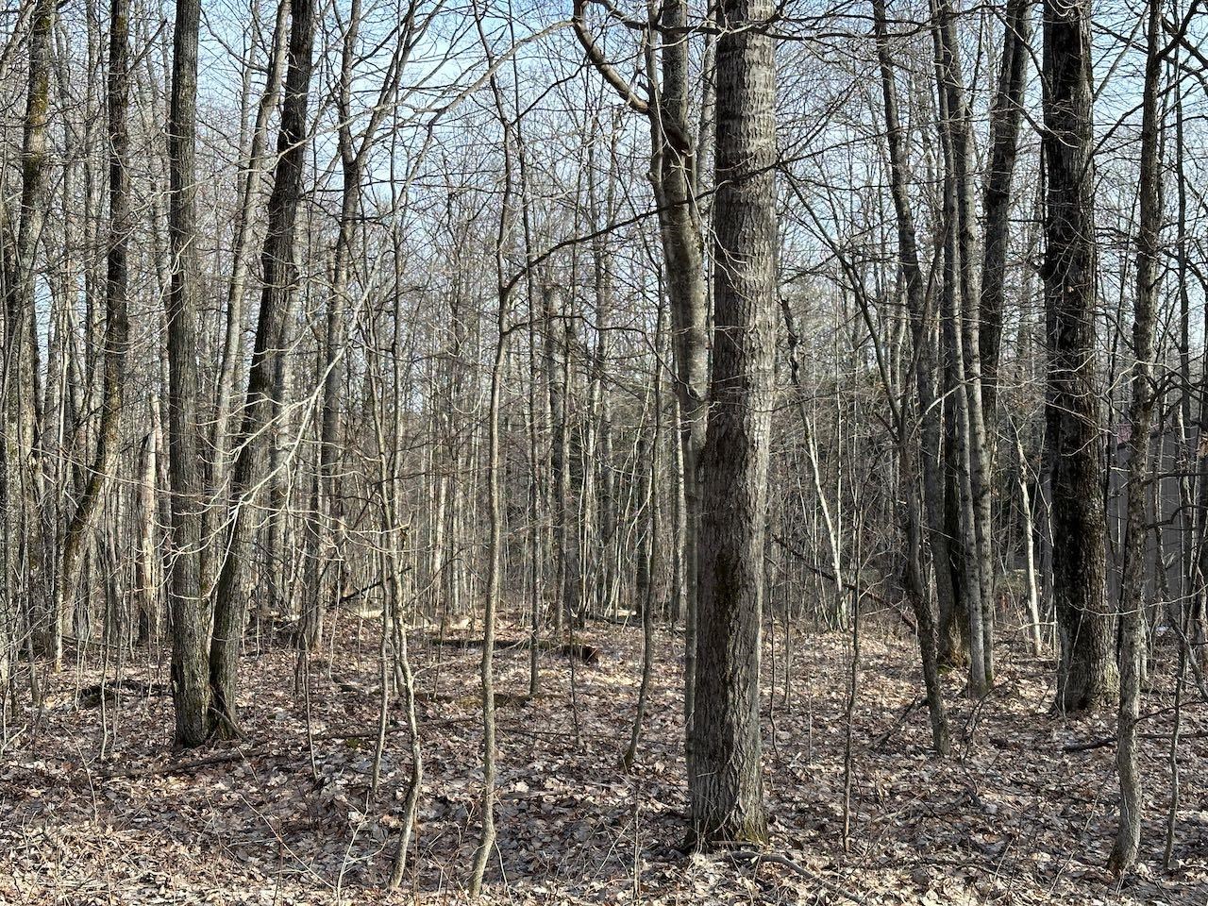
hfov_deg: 39.7
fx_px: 1675
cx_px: 604
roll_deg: +0.3
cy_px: 453
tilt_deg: -0.4
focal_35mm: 48
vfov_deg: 30.3
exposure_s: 1/745
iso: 64
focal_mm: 6.86
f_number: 1.78
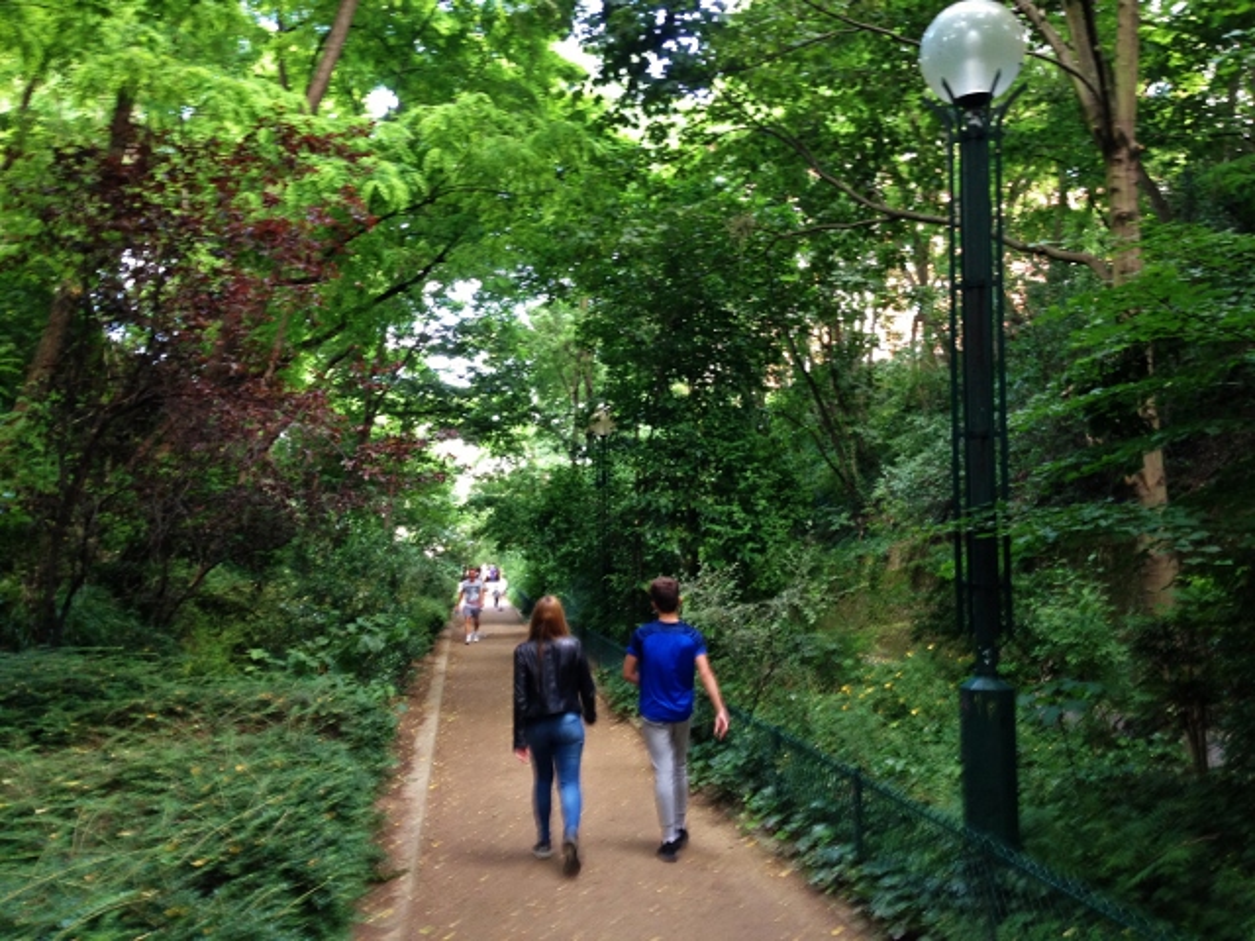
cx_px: 628
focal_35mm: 33
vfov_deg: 42.9
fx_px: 1196
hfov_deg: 55.4
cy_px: 470
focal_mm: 4.13
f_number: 2.4
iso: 100
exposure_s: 1/20
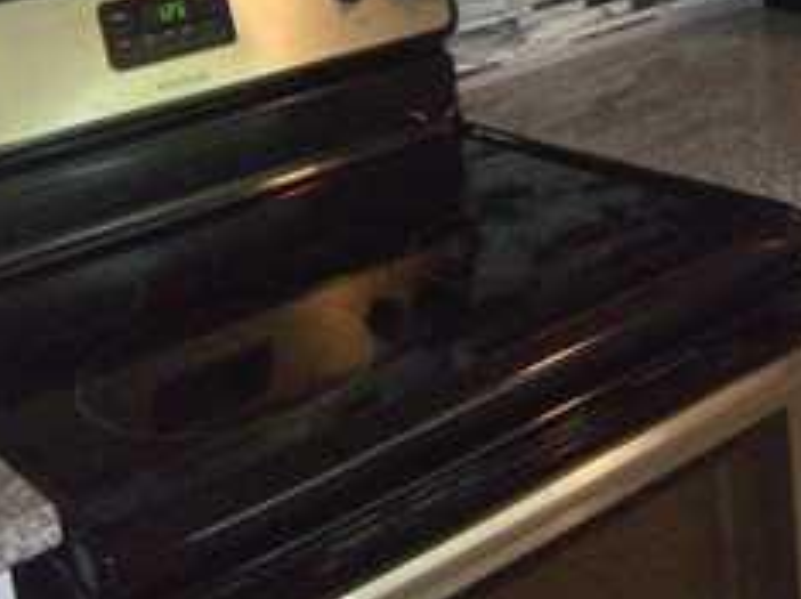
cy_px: -75
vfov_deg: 21.9
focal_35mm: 63
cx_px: 513
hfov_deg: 30.6
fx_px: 1456
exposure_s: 1/30
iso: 200
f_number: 2.8
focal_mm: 3.8
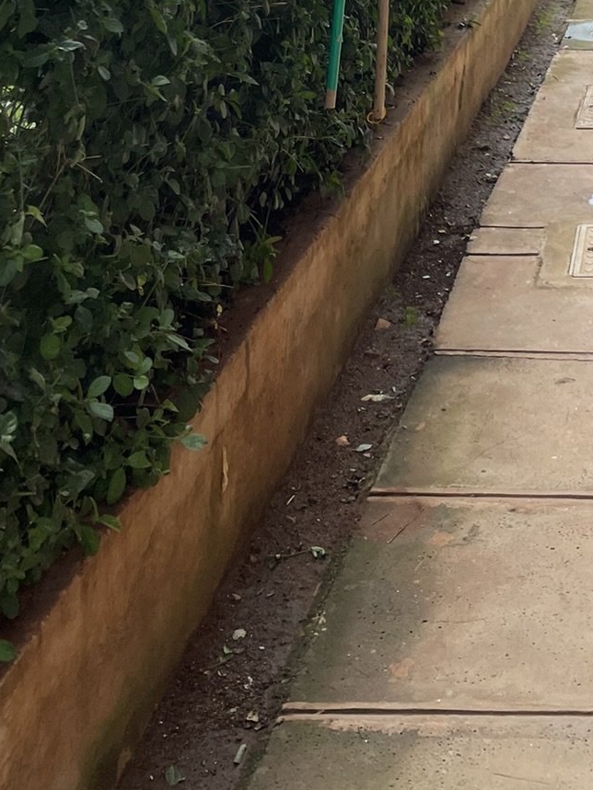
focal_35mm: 62
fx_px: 1416
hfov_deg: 22.0
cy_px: -90
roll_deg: -3.1
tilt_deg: -9.6
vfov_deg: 28.2
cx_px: 695
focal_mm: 4.2
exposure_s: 1/362
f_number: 1.6
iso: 32
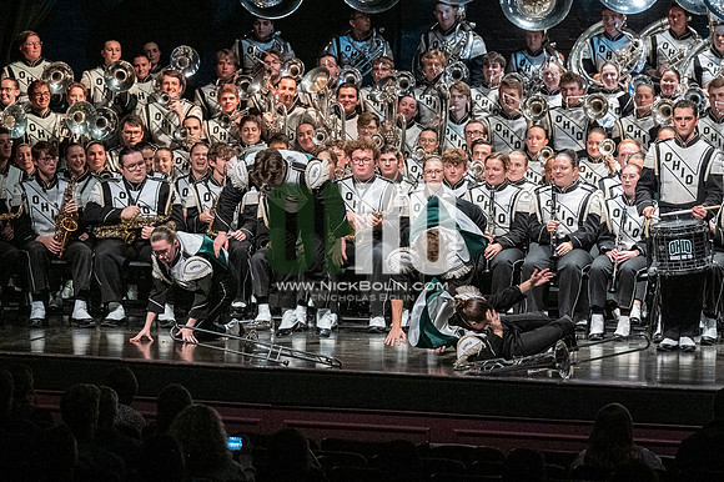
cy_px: 241
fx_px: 4060
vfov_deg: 6.8
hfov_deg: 10.2
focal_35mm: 202
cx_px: 362
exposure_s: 1/500
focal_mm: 135
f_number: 4
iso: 4000
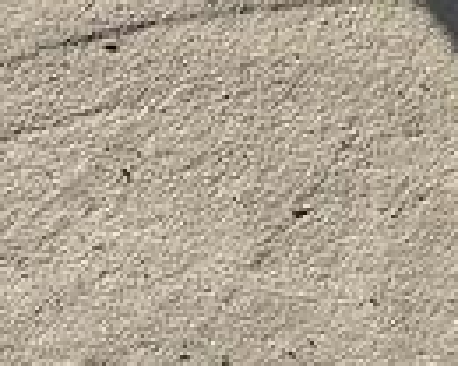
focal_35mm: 203
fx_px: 2752
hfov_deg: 8.5
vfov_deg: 6.9
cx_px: 1177
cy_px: -707
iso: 54
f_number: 1.8
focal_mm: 4.44
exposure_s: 1/1957
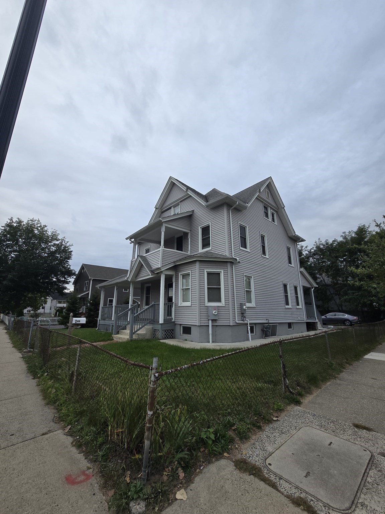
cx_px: 192
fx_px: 193
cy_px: 257
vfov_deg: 106.2
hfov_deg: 89.9
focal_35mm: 13
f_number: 2.2
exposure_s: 1/372
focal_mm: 2.2
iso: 50
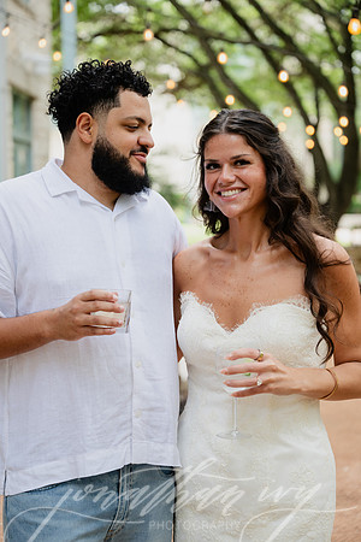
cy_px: 271
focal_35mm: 70
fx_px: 1053
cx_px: 180
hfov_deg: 19.5
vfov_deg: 28.8
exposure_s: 1/200
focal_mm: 70
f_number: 3.2
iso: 400
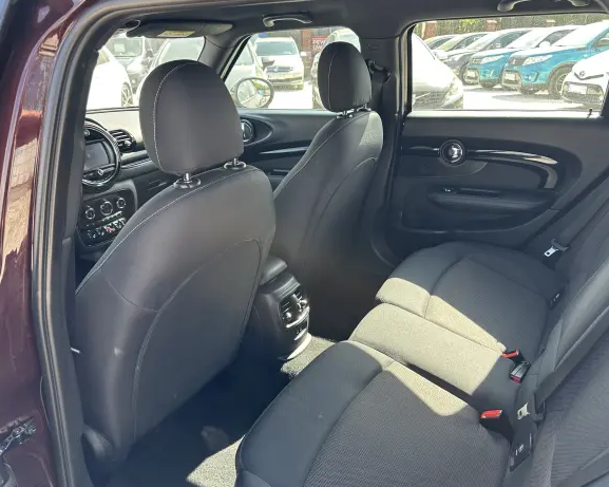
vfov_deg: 54.9
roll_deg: +1.4
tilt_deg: -20.8
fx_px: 468
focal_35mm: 26
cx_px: 310
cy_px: 239
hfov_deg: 66.1
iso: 80
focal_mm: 6.86
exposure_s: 1/180
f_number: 1.78
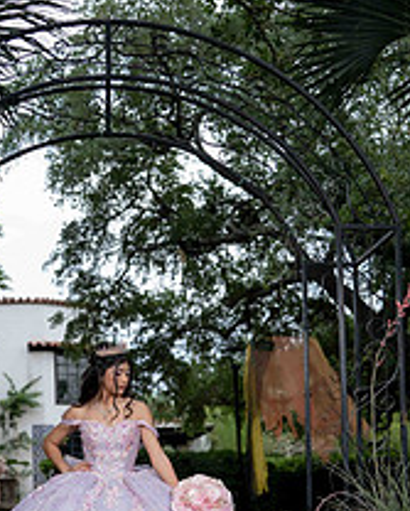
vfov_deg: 26.5
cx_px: 118
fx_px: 1075
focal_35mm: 71
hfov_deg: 21.5
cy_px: 354
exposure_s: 1/800
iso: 80
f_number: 2.2
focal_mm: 35
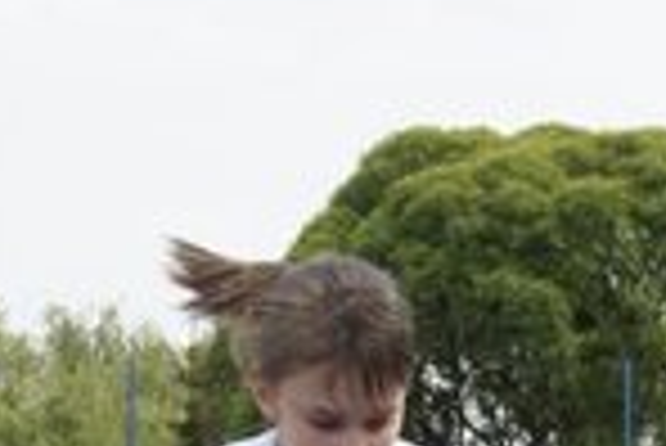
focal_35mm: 230
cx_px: 788
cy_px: 856
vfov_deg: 5.9
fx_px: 4263
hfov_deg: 8.8
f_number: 6.3
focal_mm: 35
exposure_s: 1/250
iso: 100
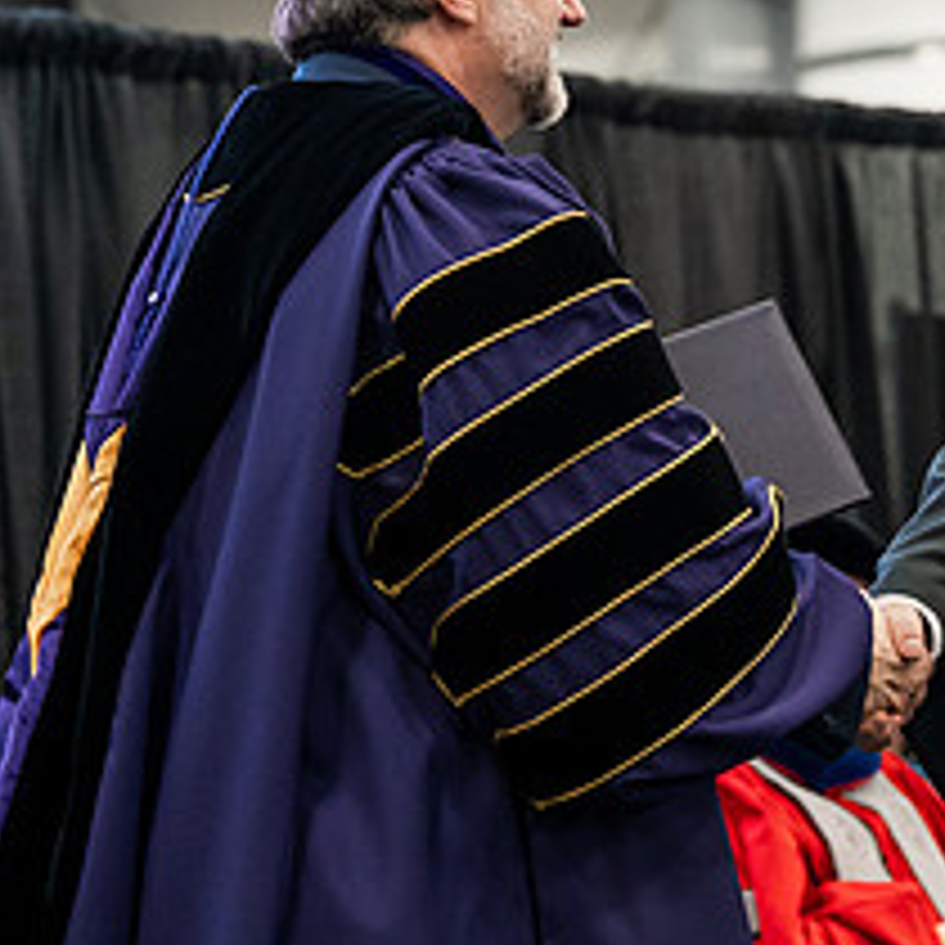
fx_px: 6023
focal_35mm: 195
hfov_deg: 8.9
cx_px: 904
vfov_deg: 9.0
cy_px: 241
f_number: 4
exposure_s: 1/200
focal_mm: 83
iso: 4000
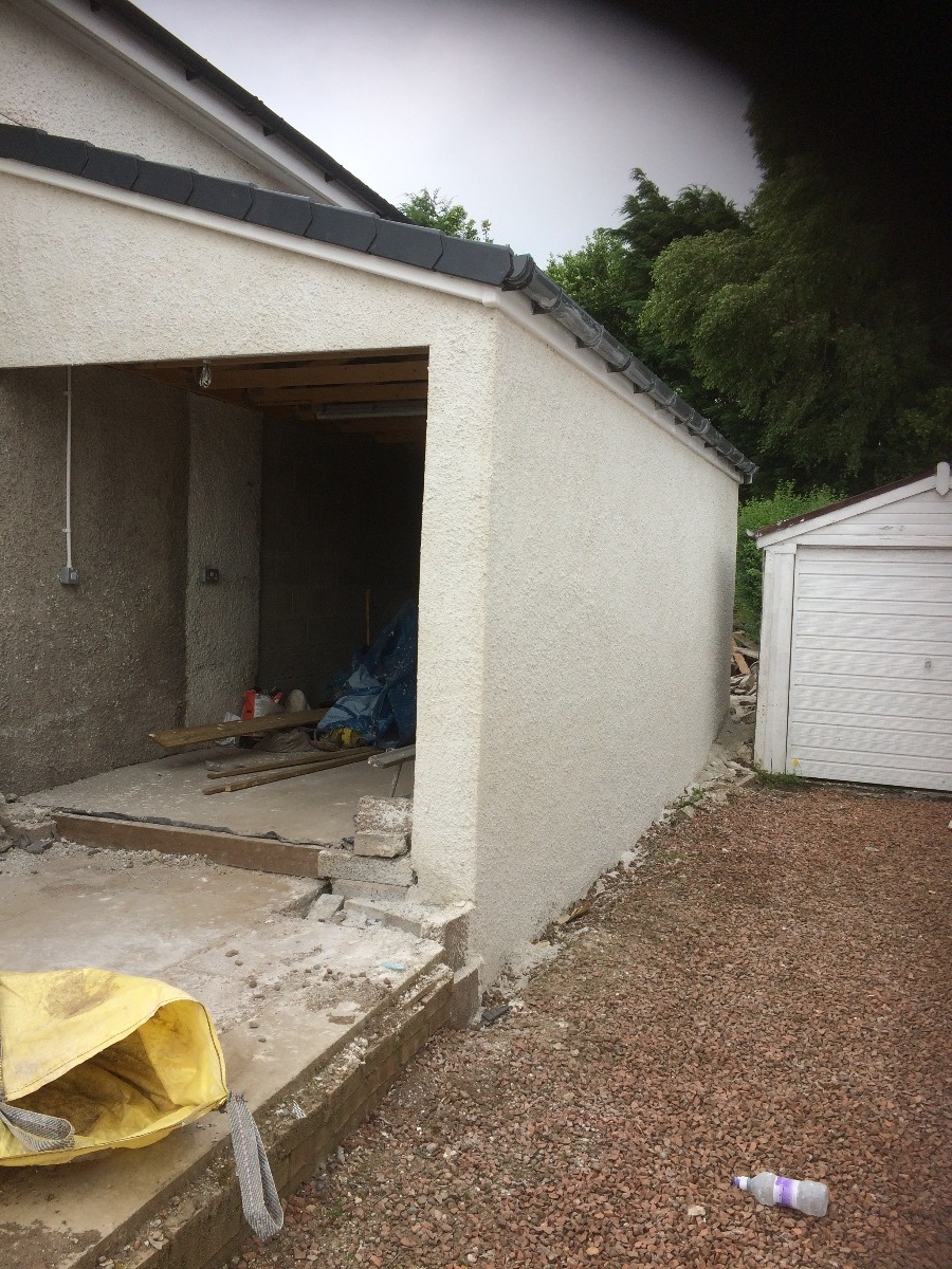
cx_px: 476
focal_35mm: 29
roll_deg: -1.1
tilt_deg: -0.2
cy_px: 634
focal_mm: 4.15
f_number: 2.2
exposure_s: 1/774
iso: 32
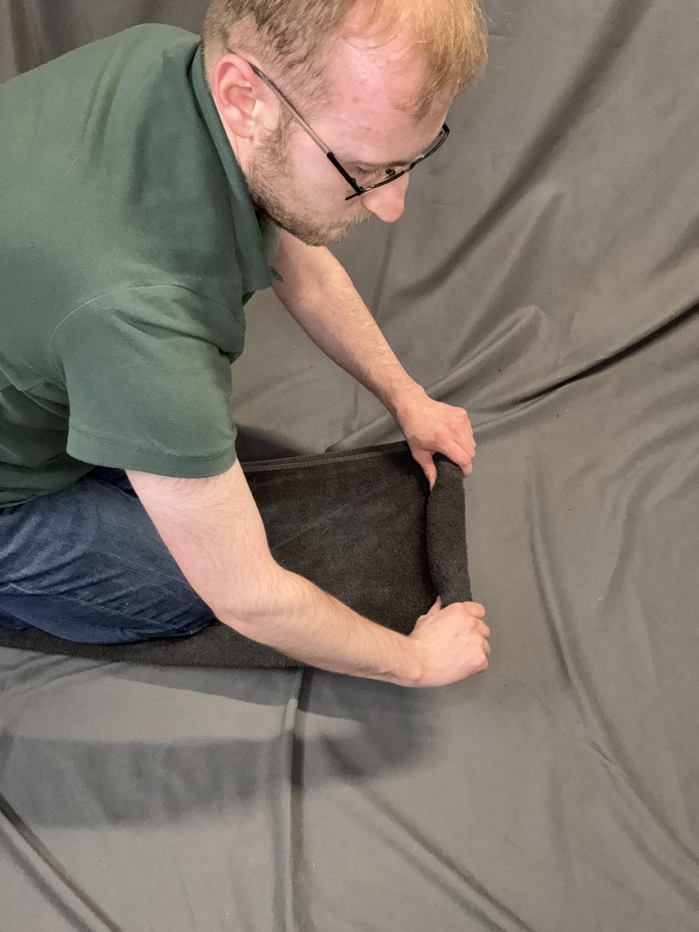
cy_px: 466
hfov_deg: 46.8
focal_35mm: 30
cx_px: 350
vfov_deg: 60.0
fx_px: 808
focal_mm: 2.69
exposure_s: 1/60
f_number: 1.9
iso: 200
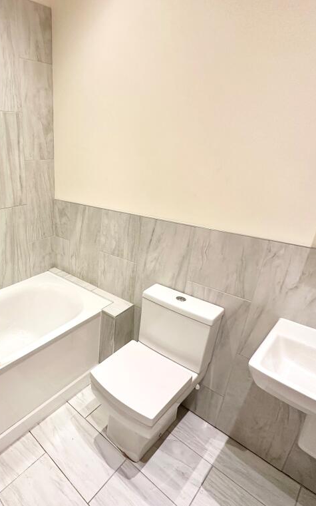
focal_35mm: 20
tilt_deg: -22.2
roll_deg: +2.0
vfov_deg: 85.1
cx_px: 44
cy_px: 255
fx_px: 276
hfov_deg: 53.7
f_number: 2.2
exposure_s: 1/100
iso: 200
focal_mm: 2.22
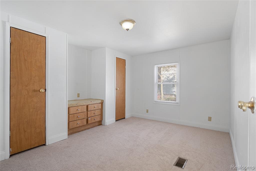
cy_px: 86
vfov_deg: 43.6
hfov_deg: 61.9
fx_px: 213
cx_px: 128
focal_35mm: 30
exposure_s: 1/2.5
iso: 320
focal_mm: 30
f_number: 9
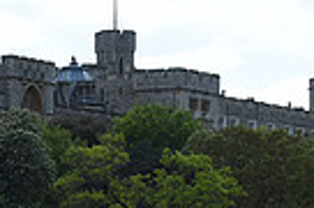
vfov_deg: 3.9
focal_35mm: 350
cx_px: -279
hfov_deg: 5.8
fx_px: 3046
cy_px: 236
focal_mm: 82
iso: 250
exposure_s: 1/1250
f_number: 5
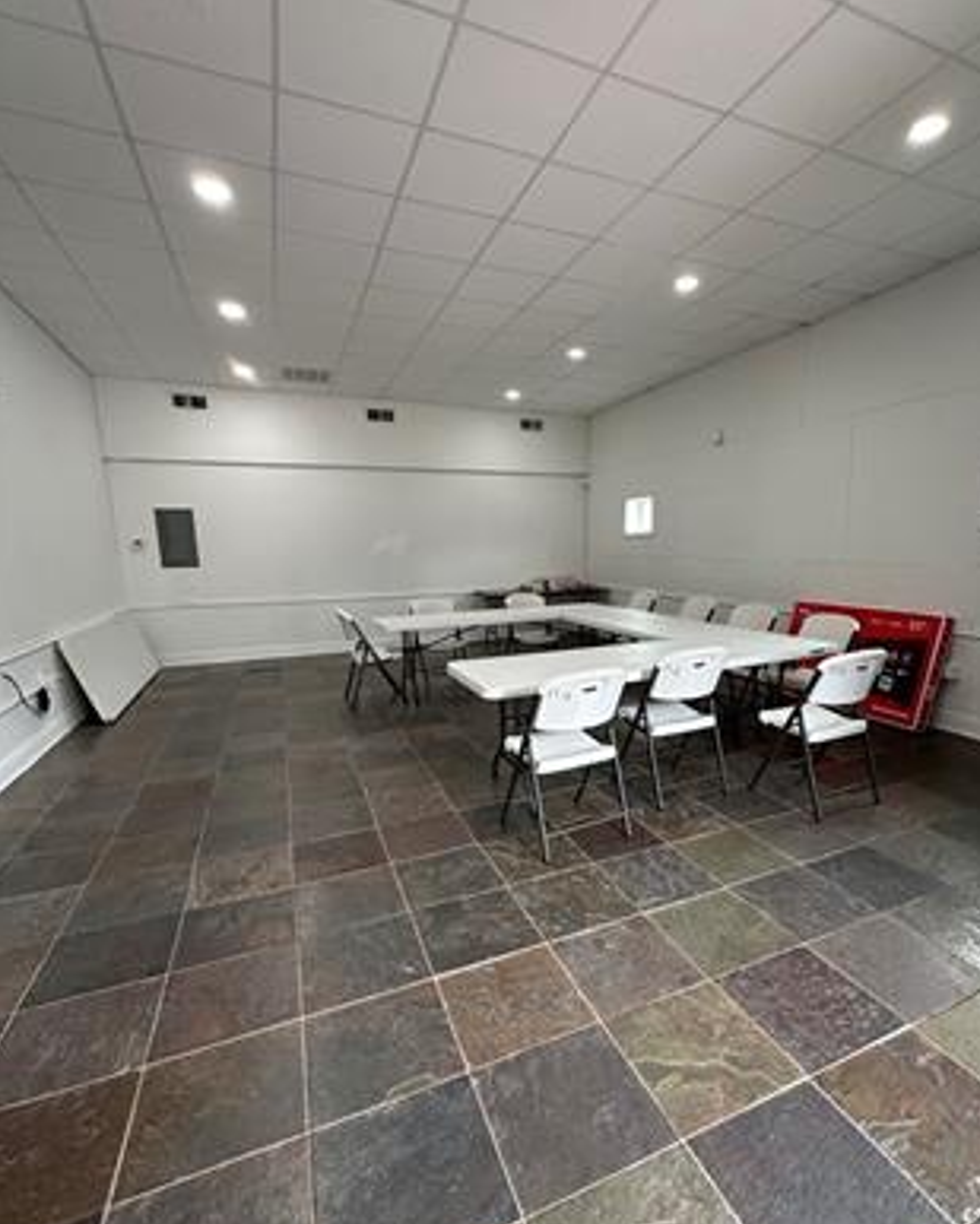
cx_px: 558
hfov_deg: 76.6
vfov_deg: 89.5
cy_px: 656
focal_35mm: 17
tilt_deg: -9.1
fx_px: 616
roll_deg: +0.5
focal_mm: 2.22
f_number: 2.2
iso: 250
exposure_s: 1/120
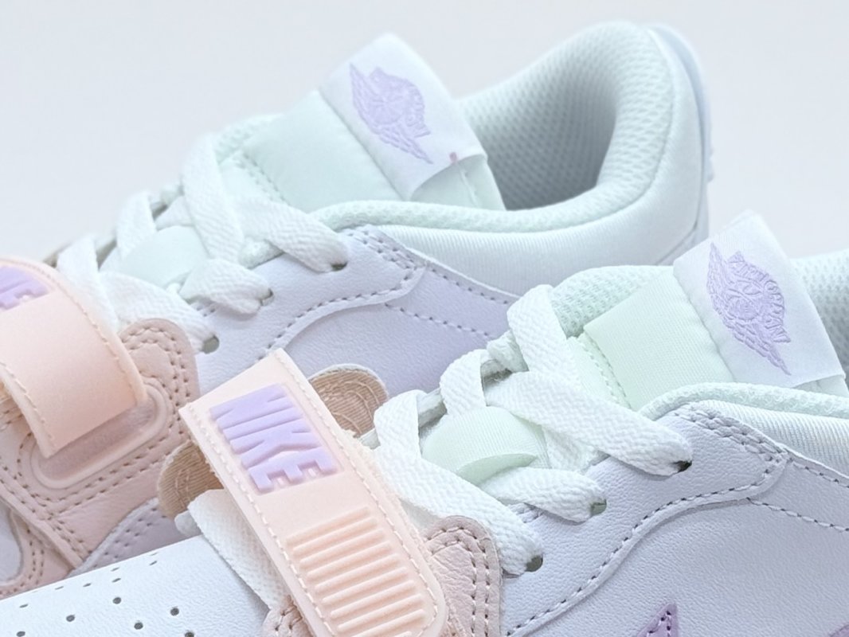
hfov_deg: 39.6
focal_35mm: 48
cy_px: 318
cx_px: 424
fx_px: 1178
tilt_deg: -22.6
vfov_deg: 30.3
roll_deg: -0.6
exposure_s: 1/794
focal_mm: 6.76
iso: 64
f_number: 1.78
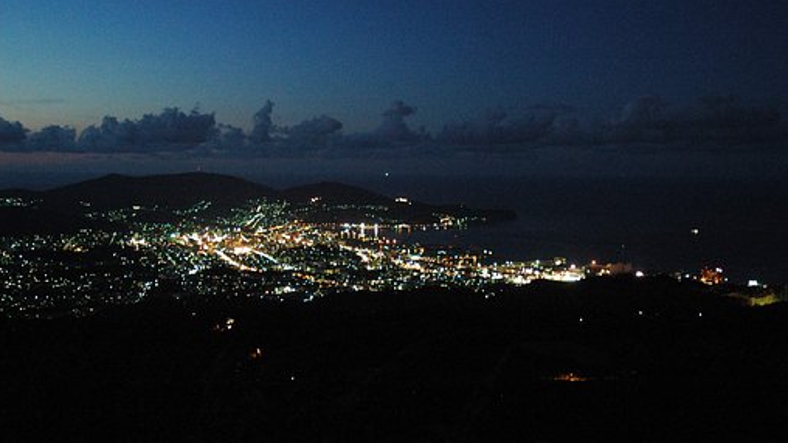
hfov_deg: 51.0
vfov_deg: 30.1
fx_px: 826
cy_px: 235
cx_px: 392
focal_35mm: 40
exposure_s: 1/2.5
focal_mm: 25
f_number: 3.8
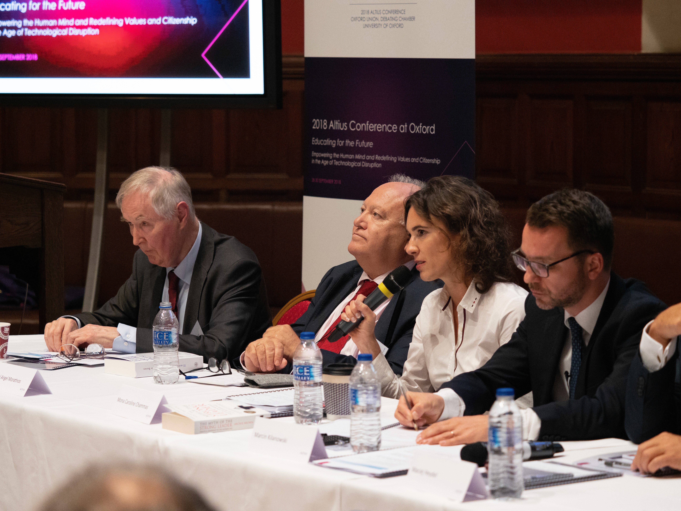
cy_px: 256
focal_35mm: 124
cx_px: 340
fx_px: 2439
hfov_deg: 15.9
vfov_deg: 12.0
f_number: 2.8
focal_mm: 62
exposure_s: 1/100
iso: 3200
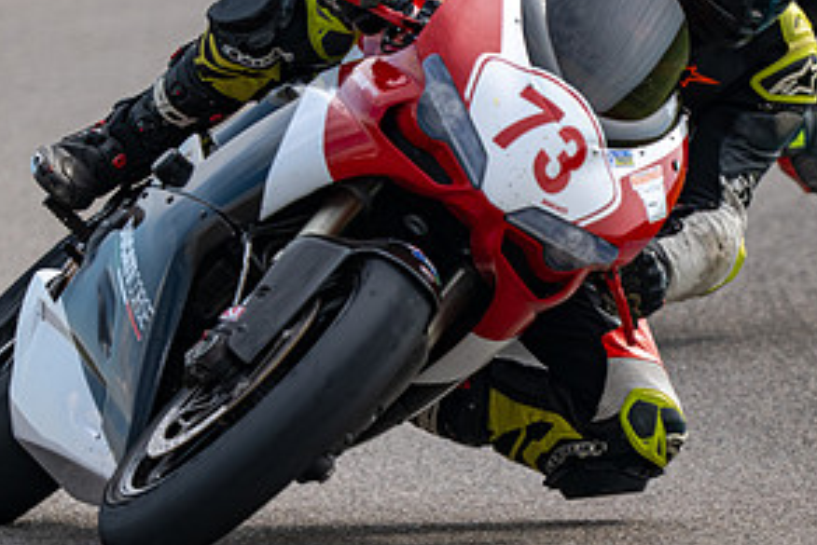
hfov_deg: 1.5
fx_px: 32014
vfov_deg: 1.0
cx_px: 381
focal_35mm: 1410
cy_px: 357
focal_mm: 600
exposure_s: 1/1250
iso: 320
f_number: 6.3
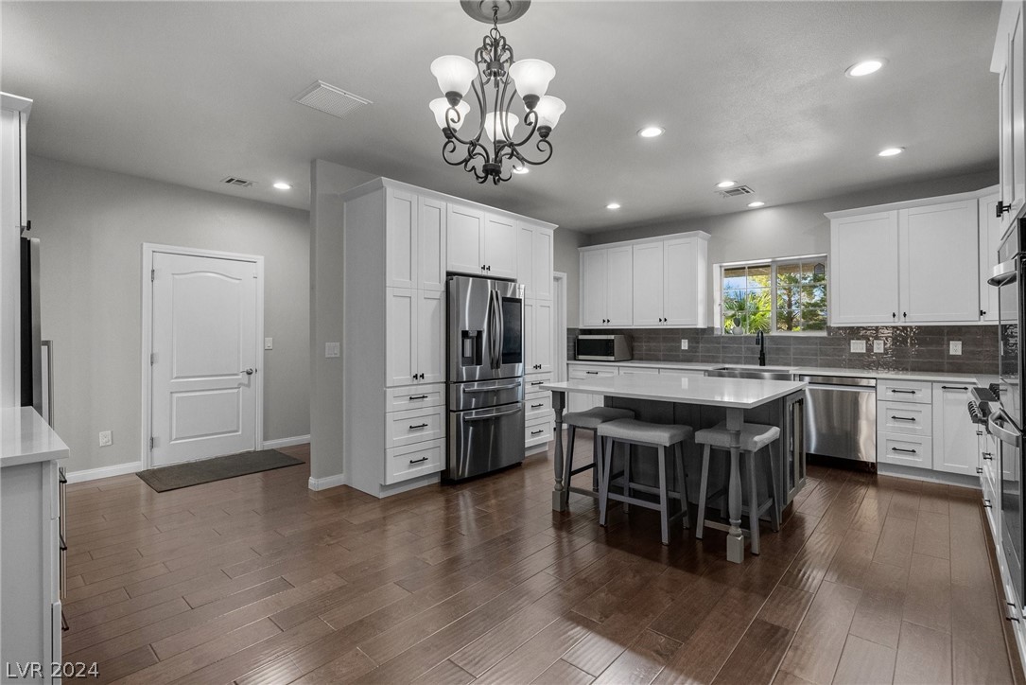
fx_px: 456
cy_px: 342
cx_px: 513
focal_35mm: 16
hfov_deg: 96.7
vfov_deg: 73.8
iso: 2000
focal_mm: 16
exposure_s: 1/4
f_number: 8
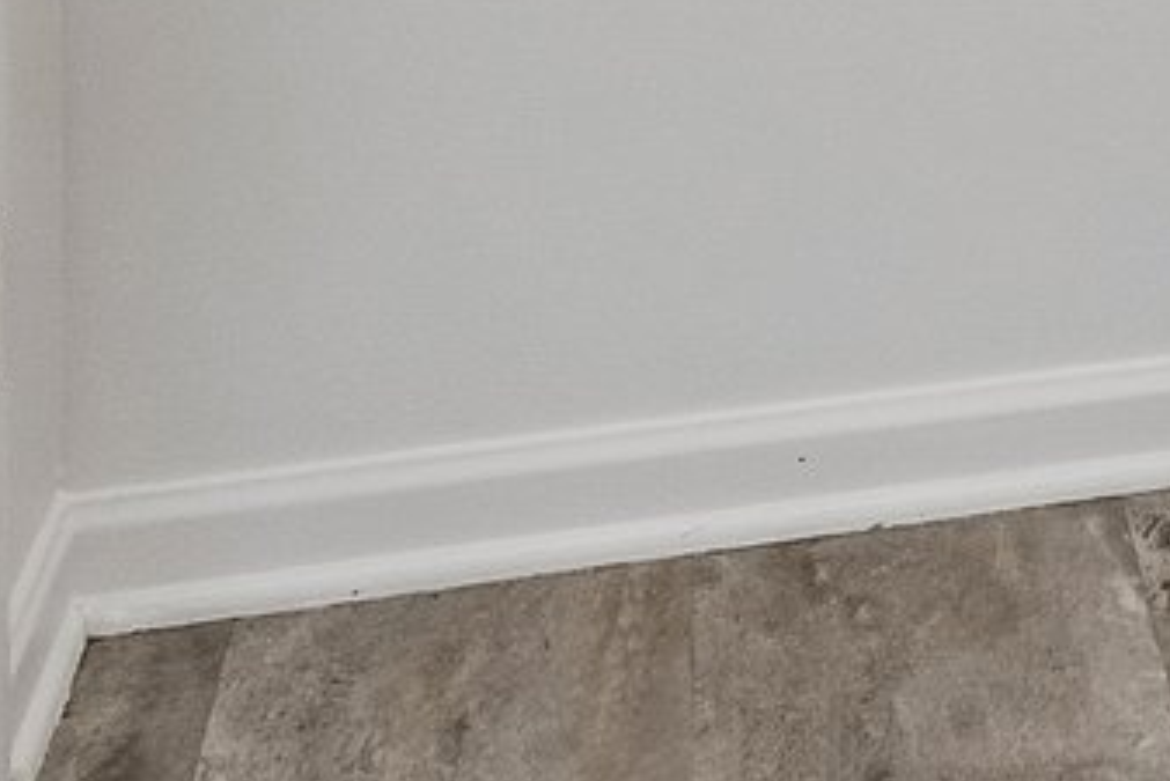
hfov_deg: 22.0
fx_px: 2764
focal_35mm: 85
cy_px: -1012
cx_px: 1434
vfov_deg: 12.9
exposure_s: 1/50
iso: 500
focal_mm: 14
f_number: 6.3
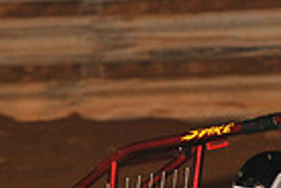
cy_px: 277
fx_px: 5073
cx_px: 171
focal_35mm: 650
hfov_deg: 3.2
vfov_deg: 2.1
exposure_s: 1/250
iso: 1000
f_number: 6.3
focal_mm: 155
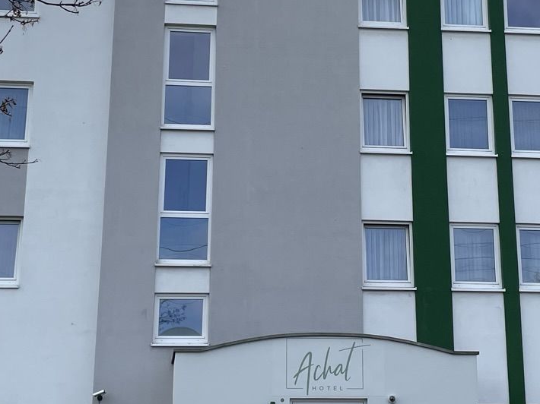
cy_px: 90
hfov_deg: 26.0
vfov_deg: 19.5
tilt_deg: +17.3
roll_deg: +0.6
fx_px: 1170
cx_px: 321
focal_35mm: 75
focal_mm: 4.2
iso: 32
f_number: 1.6
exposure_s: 1/2174
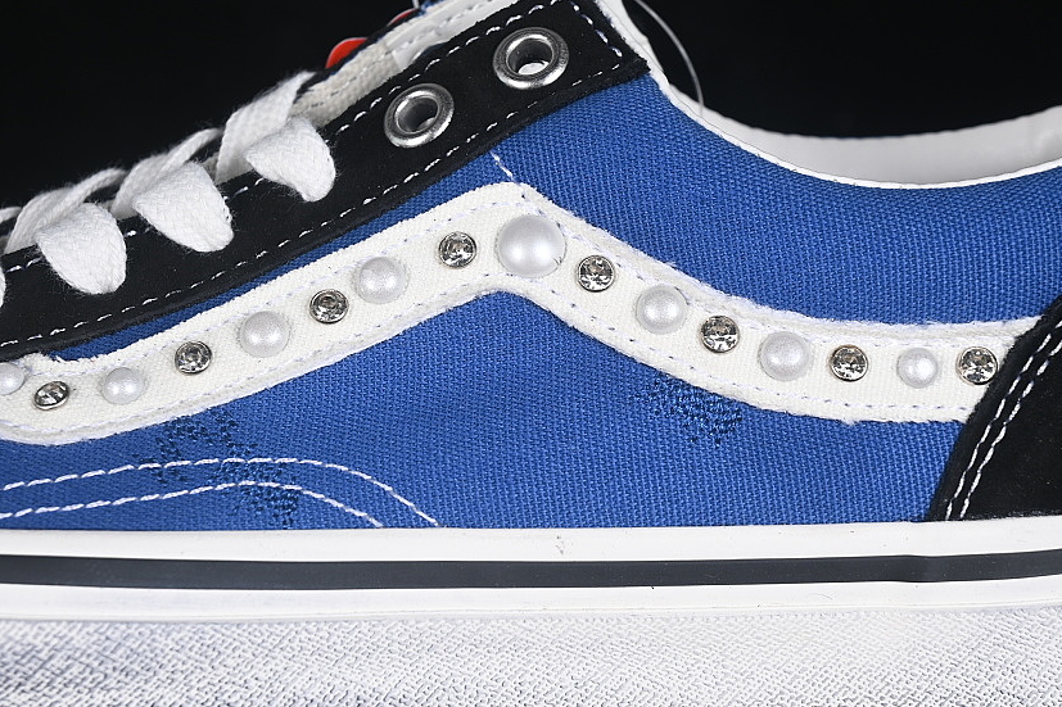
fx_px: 2890
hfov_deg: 20.8
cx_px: 546
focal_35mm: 98
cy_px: 354
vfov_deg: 14.0
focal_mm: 50
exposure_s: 1/80
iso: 160
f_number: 7.1
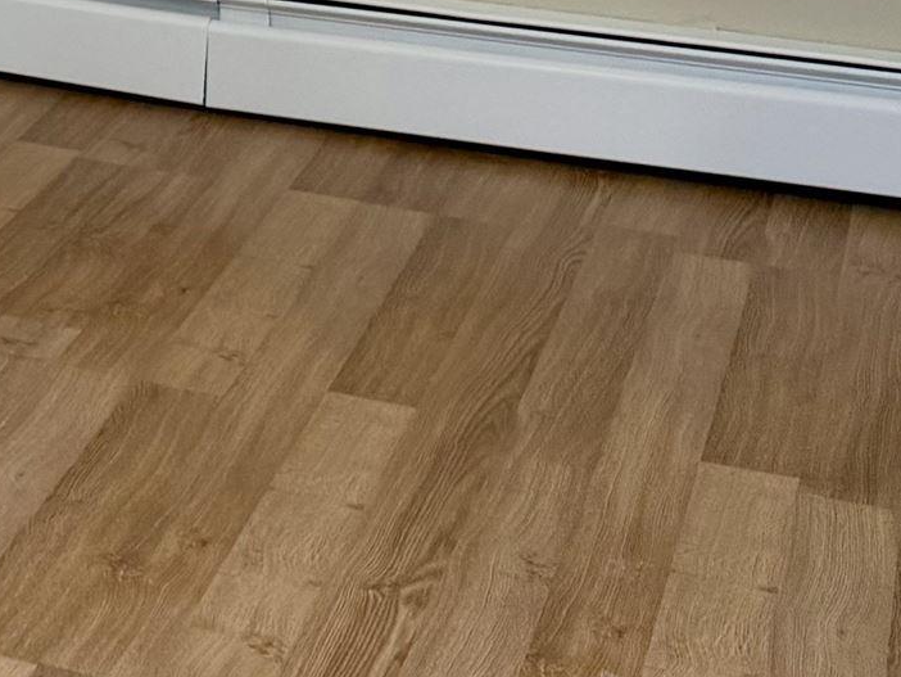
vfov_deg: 13.3
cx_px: -445
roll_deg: +0.1
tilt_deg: -8.6
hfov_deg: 17.0
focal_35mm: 105
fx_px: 2734
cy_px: -329
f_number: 1.78
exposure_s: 1/120
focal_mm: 6.76
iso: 64
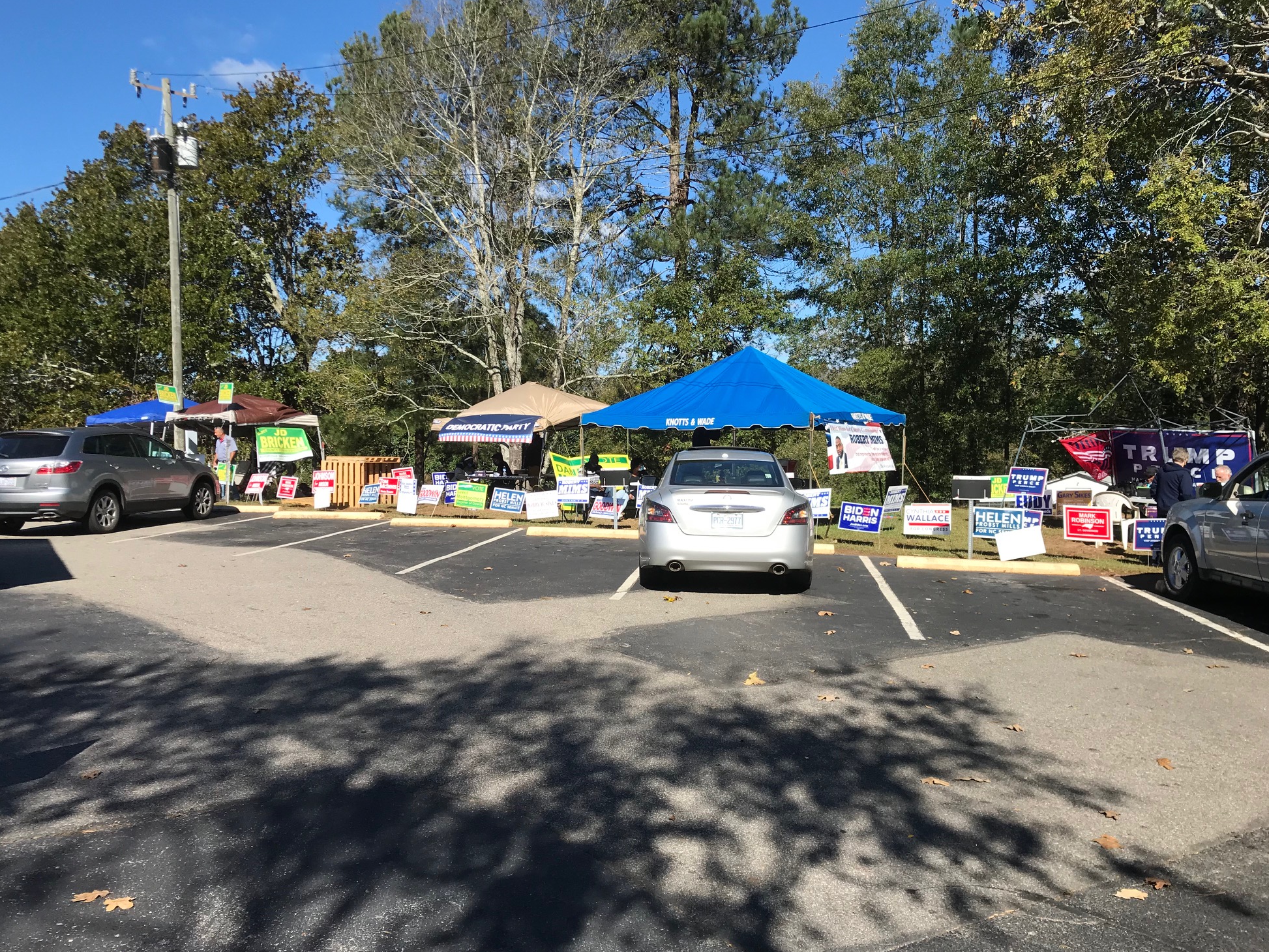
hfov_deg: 61.7
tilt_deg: +1.1
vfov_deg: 48.2
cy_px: 471
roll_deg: +1.0
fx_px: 1063
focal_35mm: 29
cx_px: 625
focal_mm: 3.99
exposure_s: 1/1880
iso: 20
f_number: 1.8
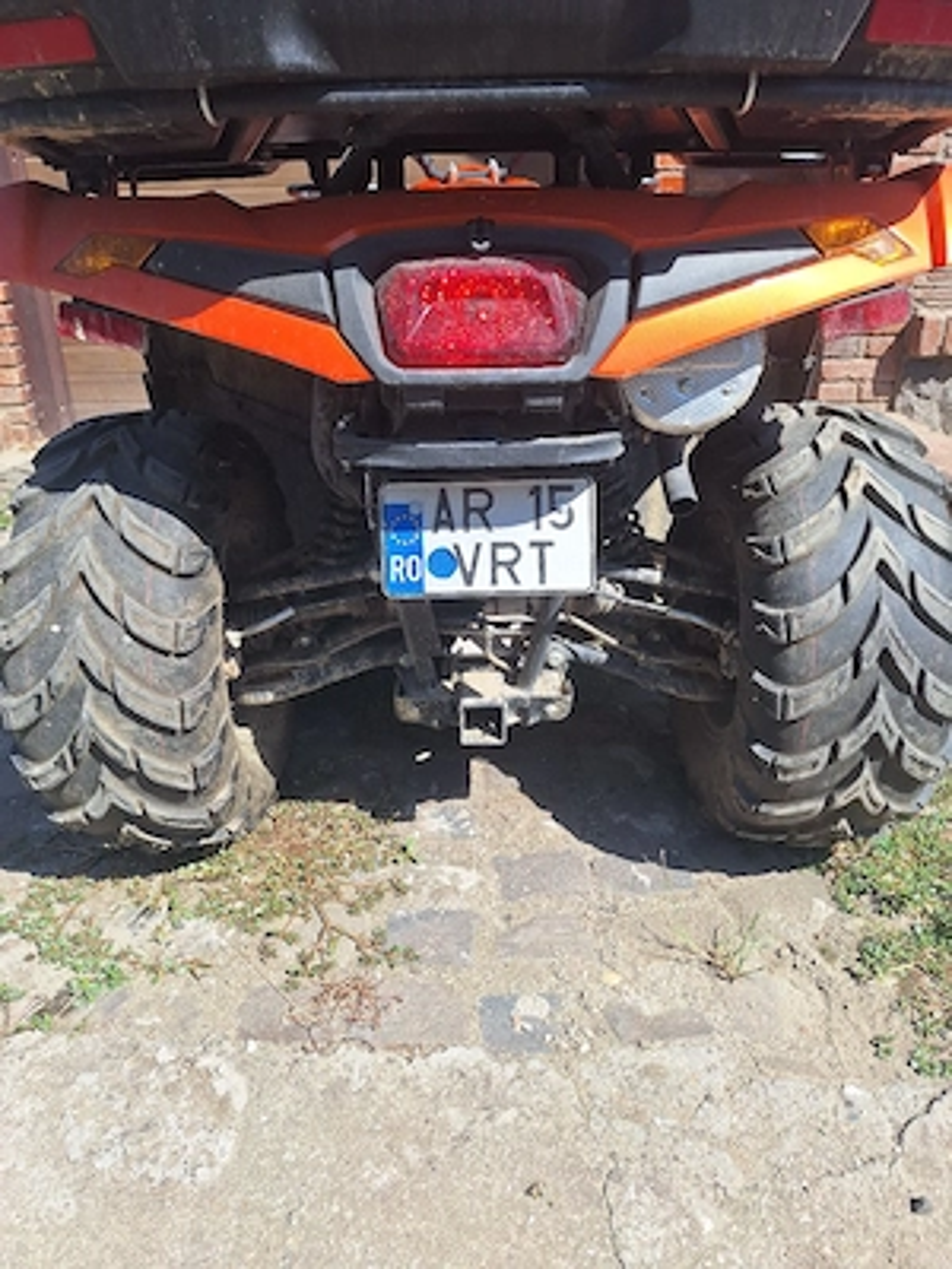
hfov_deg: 58.9
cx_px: 476
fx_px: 843
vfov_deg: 73.9
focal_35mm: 23
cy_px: 634
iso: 40
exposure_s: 1/2500
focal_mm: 5.54
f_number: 1.8
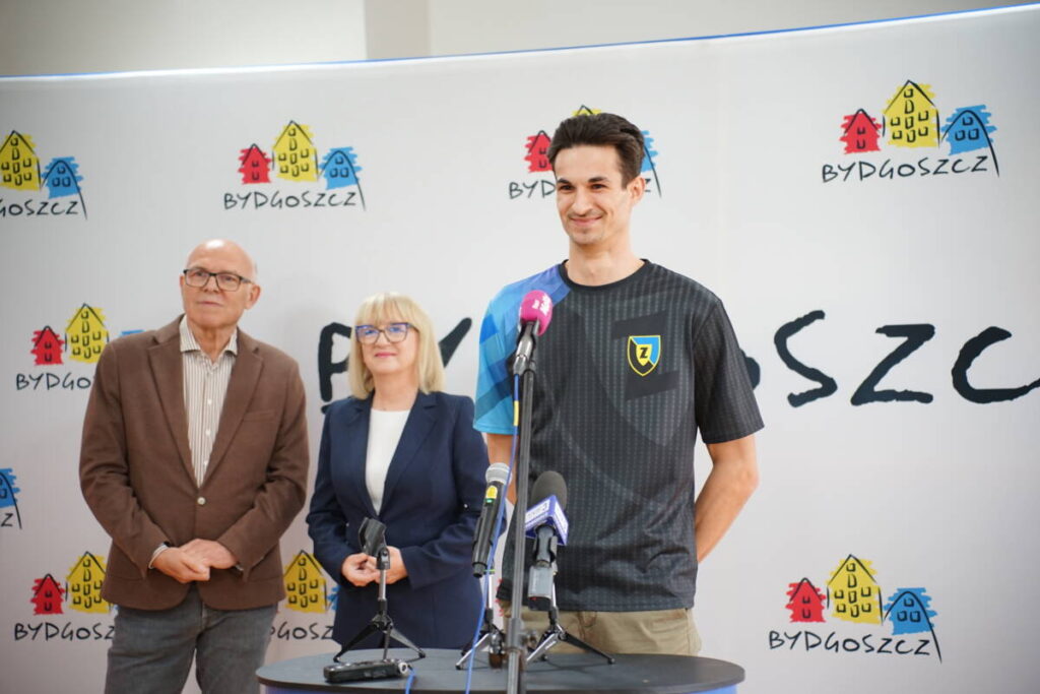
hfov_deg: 27.0
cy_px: 347
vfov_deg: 18.2
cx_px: 520
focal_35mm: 75
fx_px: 2167
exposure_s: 1/100
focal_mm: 75
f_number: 2.8
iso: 1000
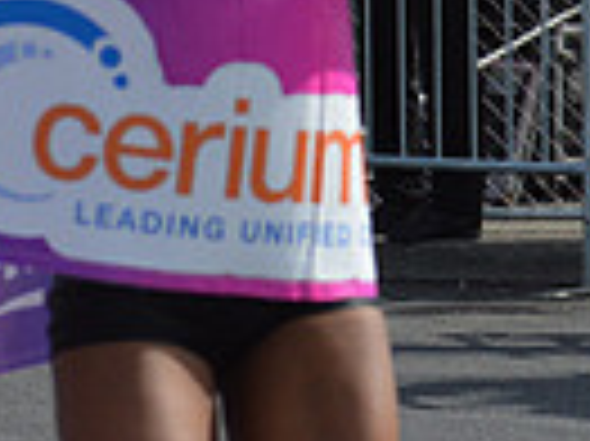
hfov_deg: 5.7
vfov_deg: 4.2
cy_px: -405
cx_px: 162
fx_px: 5962
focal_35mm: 350
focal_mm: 55
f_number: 6.3
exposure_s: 1/1600
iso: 400
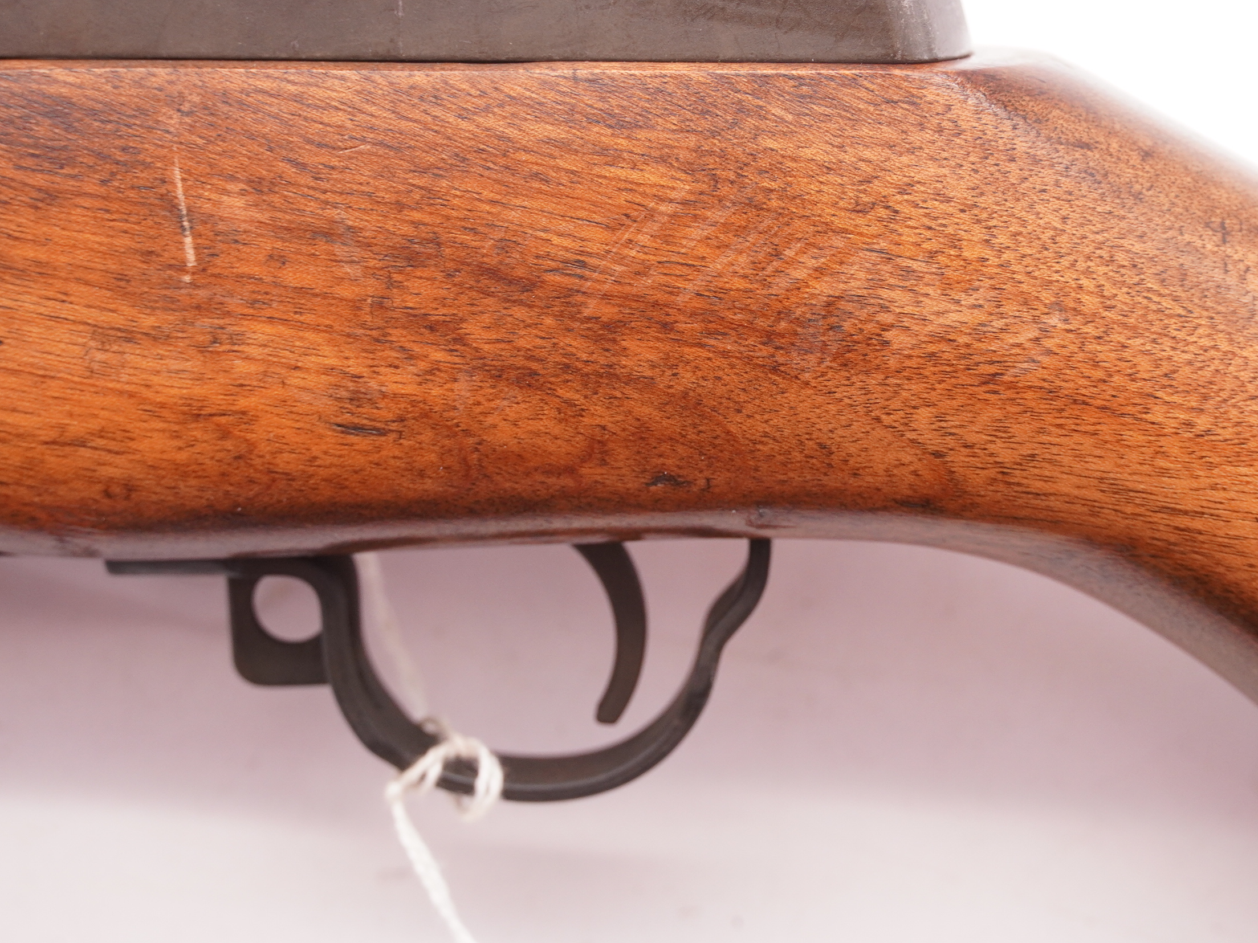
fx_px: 3997
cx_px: 768
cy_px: 378
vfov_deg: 13.5
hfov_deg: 17.9
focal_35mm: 110
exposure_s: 1/125
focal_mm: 56
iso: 800
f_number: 5.6
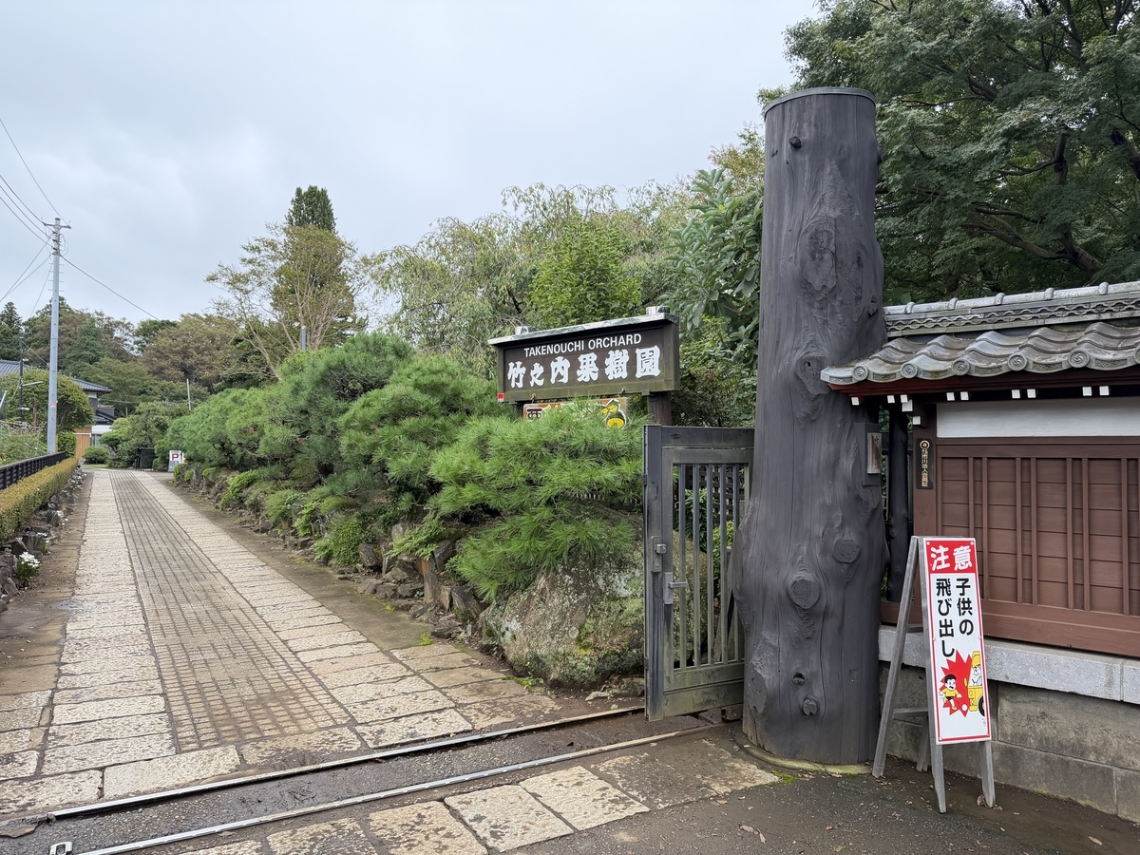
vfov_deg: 56.8
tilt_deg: +1.5
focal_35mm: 24
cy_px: 428
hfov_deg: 71.6
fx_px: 790
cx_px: 570
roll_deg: -1.1
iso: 100
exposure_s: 1/822
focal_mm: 6.76
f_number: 1.78
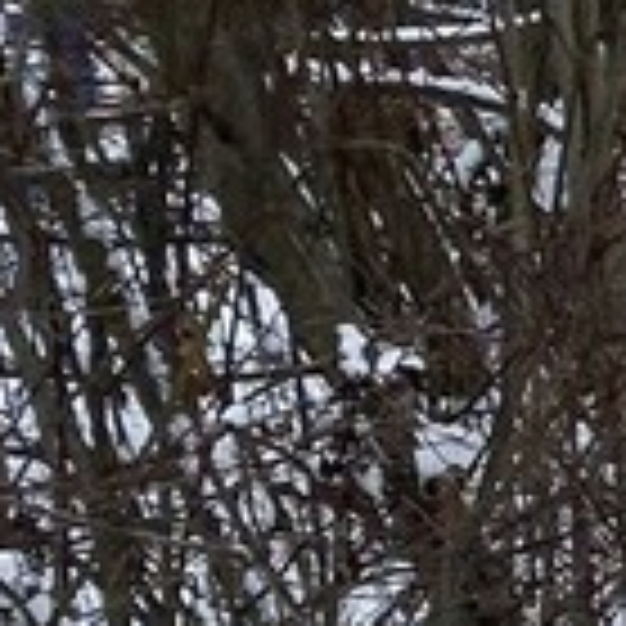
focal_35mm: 169
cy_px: 1126
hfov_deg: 7.8
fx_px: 3458
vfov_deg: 9.8
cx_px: 2297
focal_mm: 4.25
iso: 32
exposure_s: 1/690
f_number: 1.8
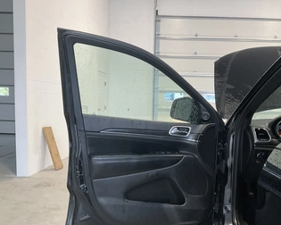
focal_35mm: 36
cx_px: 170
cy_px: 132
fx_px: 299
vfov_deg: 41.0
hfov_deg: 49.9
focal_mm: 3
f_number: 1.8
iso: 64
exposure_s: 1/69
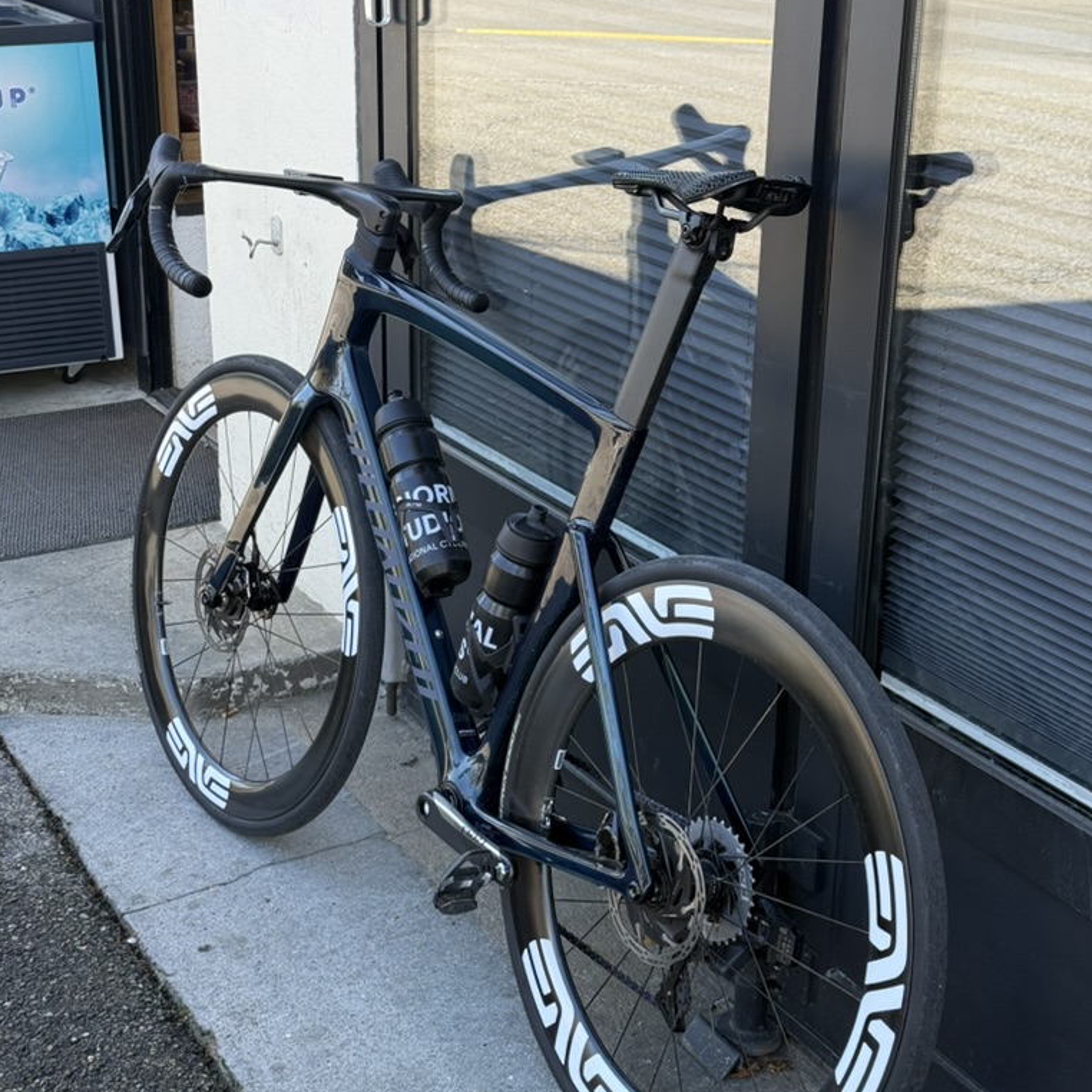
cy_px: 586
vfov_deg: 30.0
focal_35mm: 57
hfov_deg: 30.0
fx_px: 2034
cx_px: 546
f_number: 1.78
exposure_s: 1/343
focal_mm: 6.76
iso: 80
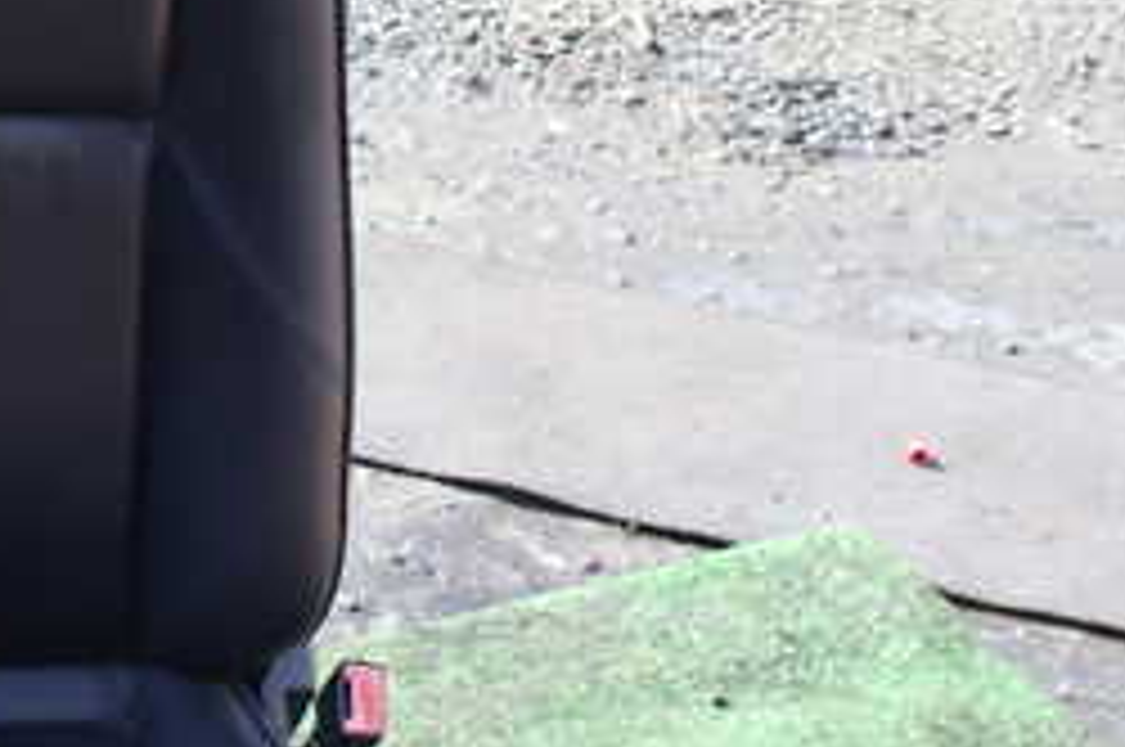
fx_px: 2341
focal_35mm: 75
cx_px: -81
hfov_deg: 25.3
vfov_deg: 18.1
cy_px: 436
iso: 100
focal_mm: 5.4
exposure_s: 1/160
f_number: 3.2
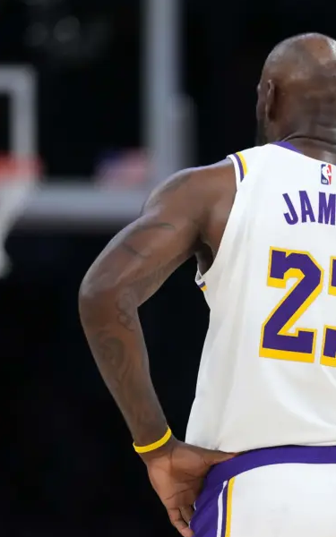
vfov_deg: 4.0
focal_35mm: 522
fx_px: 7648
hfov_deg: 2.5
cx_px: 340
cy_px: 262
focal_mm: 300
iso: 5000
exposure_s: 1/2500
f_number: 2.8
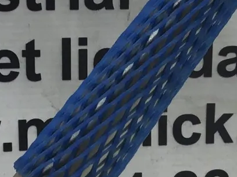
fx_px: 1041
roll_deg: -0.1
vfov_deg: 9.8
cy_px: 95
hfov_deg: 13.0
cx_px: 95
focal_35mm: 152
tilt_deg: -9.0
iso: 32
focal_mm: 3.3
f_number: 2.4
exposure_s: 1/120
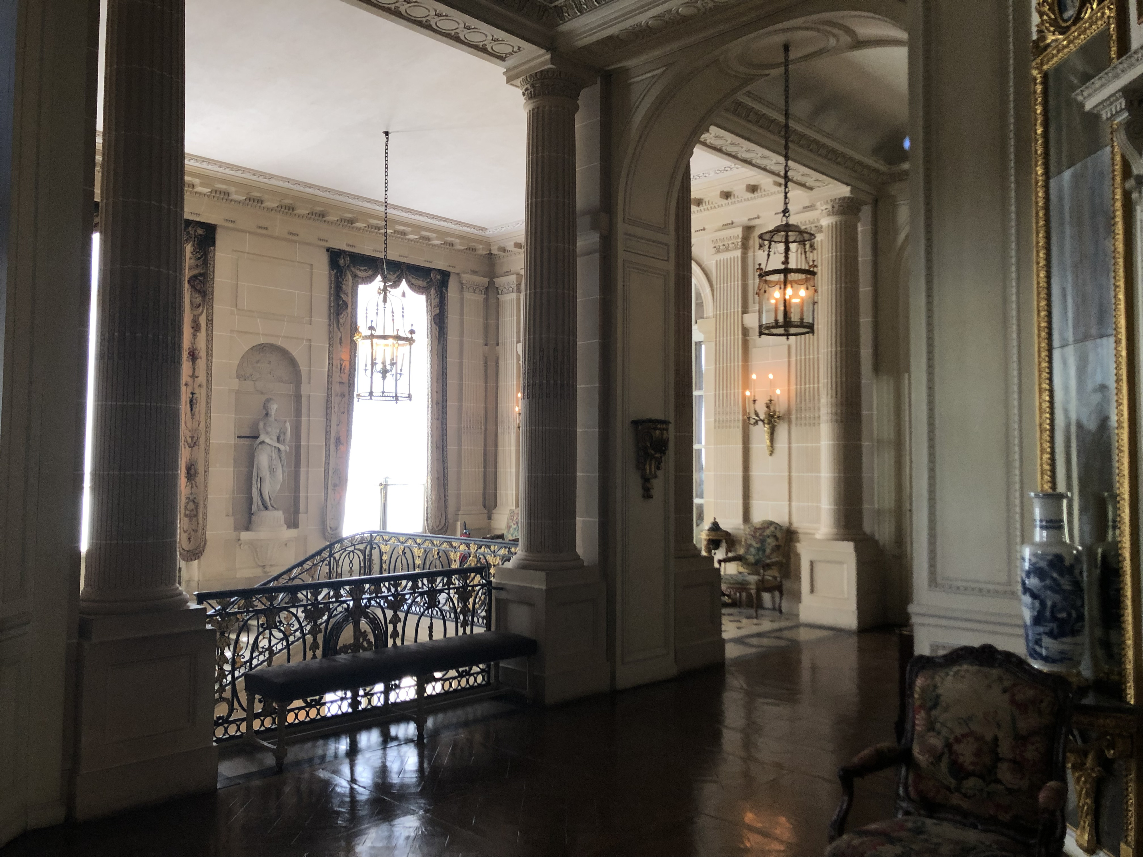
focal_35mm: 28
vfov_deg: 49.7
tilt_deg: +2.5
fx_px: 925
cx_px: 572
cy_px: 428
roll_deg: +0.7
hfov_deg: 63.4
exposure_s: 1/25
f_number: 1.8
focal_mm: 4
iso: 40
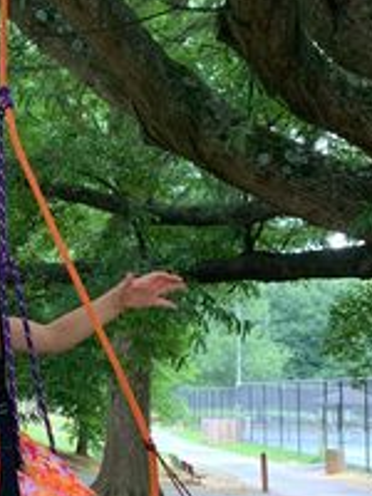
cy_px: 314
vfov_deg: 30.1
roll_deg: -1.1
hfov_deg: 22.2
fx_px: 917
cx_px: 12
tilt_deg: +6.4
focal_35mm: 64
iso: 64
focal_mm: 4.25
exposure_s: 1/95
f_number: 1.8
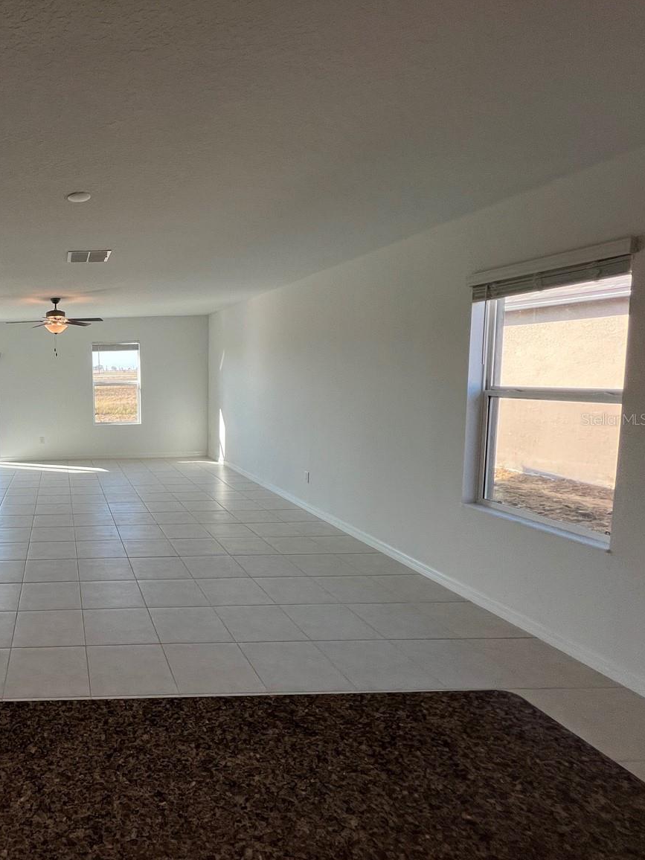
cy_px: 419
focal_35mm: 18
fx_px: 447
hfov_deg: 60.0
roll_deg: +2.7
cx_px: 57
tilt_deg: -4.5
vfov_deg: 87.7
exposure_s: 1/176
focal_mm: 1.57
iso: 32
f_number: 1.8
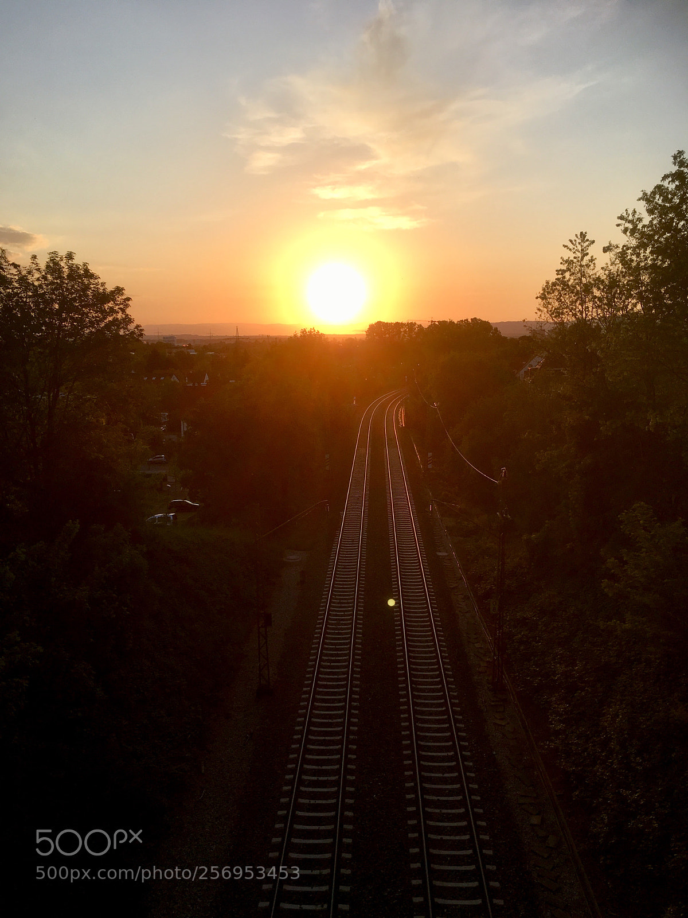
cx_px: 344
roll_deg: +0.1
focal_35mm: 29
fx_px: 769
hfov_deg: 48.2
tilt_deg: -8.2
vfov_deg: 61.7
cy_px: 459
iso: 25
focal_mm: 4.15
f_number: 2.2
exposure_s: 1/962
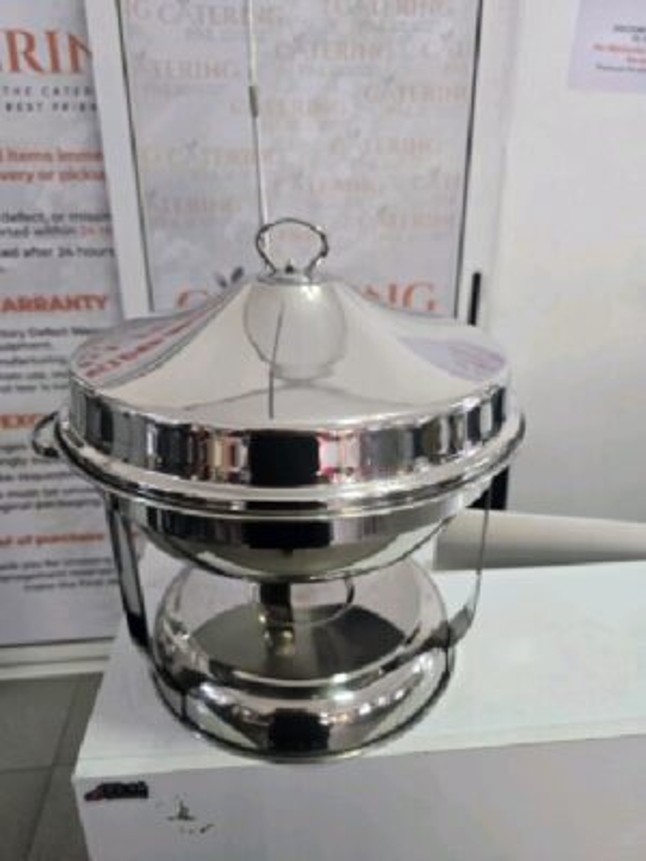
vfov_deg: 73.9
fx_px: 572
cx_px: 323
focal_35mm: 23
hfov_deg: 58.9
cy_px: 430
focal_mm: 6.3
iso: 250
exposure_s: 1/101
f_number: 1.7
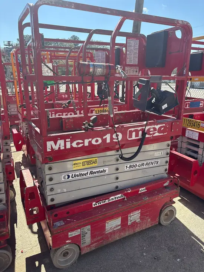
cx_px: 102
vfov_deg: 67.3
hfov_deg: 53.1
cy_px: 136
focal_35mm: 26
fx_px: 204
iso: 64
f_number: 1.6
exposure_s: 1/1799
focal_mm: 5.96
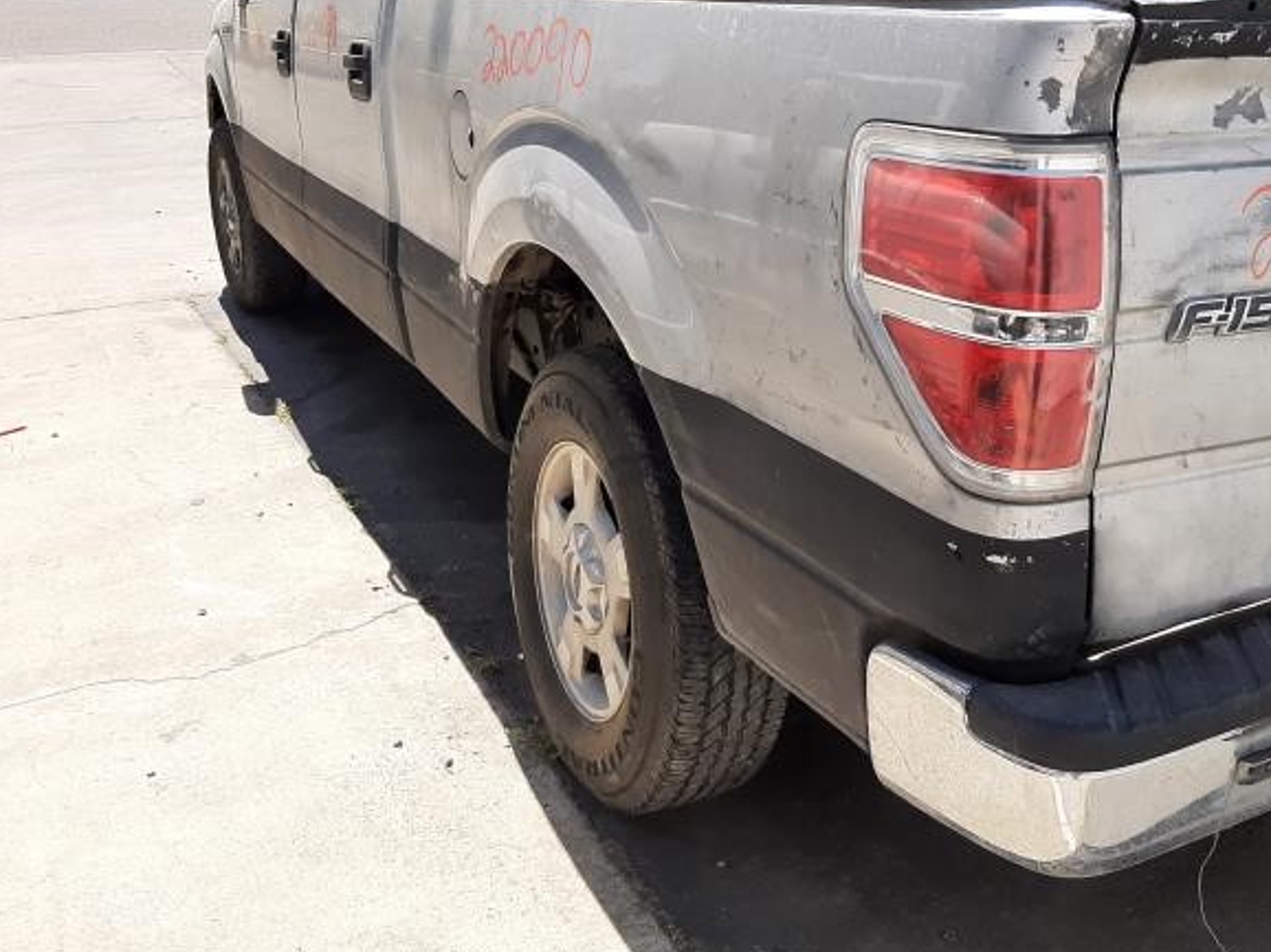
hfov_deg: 50.5
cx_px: 838
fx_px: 1321
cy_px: 354
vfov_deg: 39.4
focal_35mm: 36
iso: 40
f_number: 1.7
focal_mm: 3.93
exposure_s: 1/1859
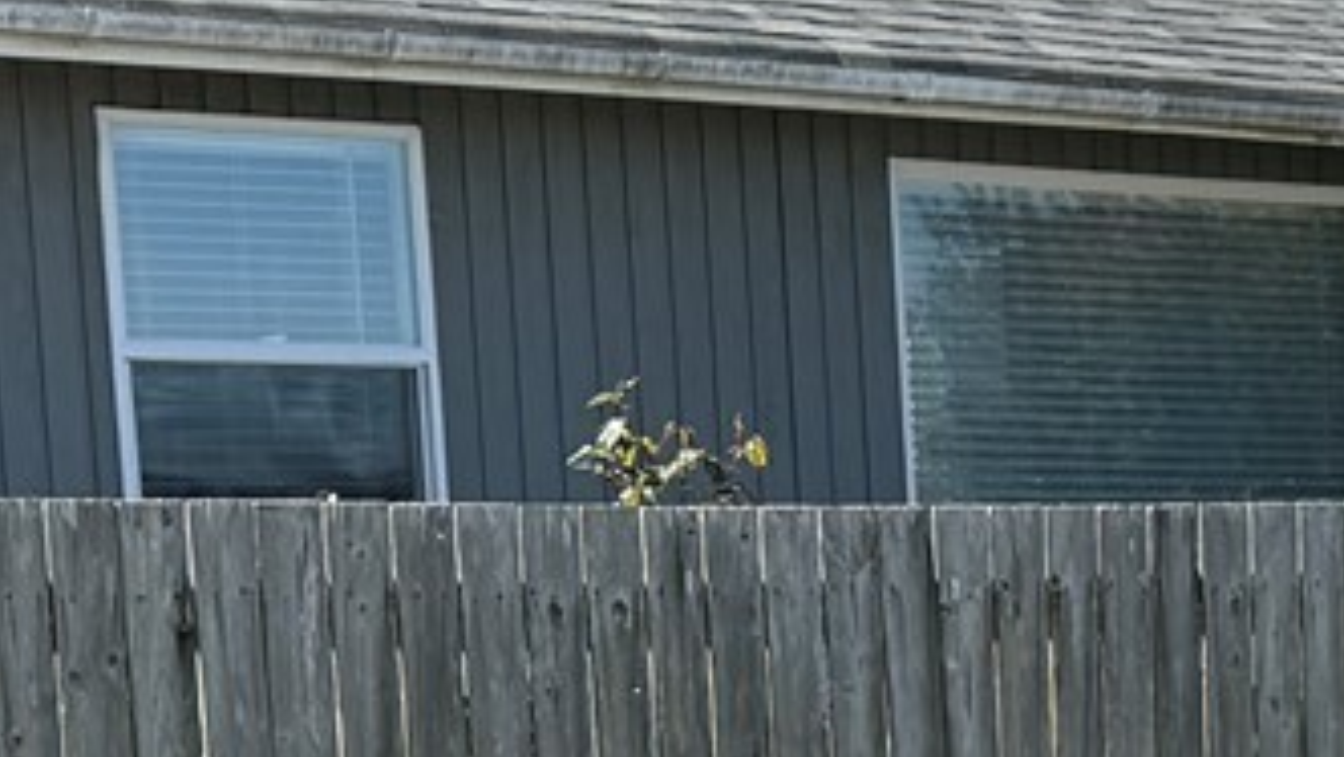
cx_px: 1939
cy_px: 1348
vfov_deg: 9.2
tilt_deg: -11.0
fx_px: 4492
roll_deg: -0.5
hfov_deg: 15.8
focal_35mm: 126
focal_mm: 6.76
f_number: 1.78
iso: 80
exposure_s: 1/2370
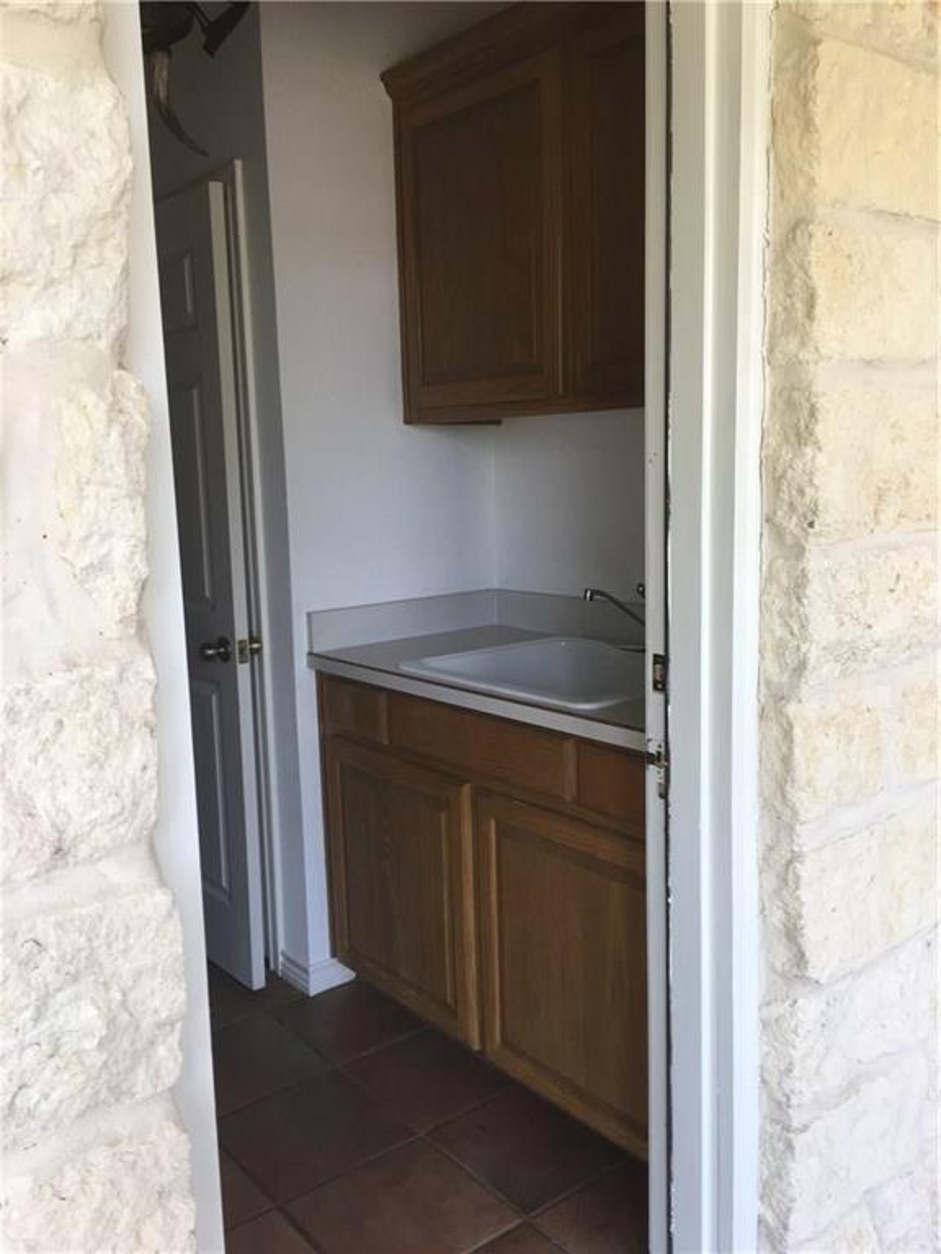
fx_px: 1051
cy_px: 627
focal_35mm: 29
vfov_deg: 61.7
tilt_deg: -7.5
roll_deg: +1.5
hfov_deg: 48.2
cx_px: 470
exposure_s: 1/120
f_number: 2.2
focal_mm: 4.15
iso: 40
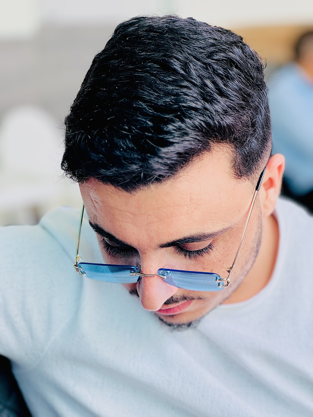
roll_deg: +0.5
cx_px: 156
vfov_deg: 25.3
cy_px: 208
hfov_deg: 19.1
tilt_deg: -12.6
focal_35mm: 77
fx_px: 928
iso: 125
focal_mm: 9
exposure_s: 1/99
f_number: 2.8
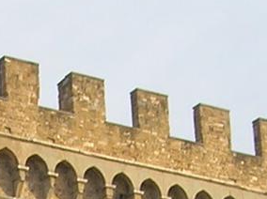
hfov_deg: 8.5
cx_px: -56
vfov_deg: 6.2
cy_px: 425
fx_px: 1771
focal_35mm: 230
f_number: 4.9
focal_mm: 5.7
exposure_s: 1/55.4
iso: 50
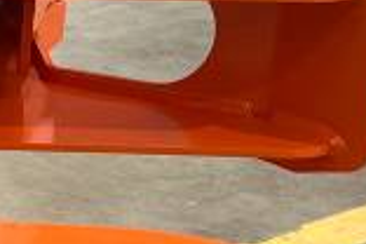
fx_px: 1799
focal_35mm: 177
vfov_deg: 7.8
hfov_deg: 10.5
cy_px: 155
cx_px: -399
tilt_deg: -21.3
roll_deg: +0.1
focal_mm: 5.7
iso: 80
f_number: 1.5
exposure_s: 1/121
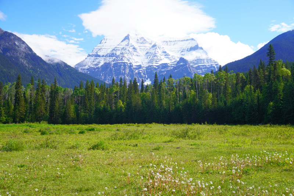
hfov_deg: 53.1
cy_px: 98
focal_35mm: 36
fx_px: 294
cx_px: 147
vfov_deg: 36.9
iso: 100
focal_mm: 24
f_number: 9
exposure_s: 1/125
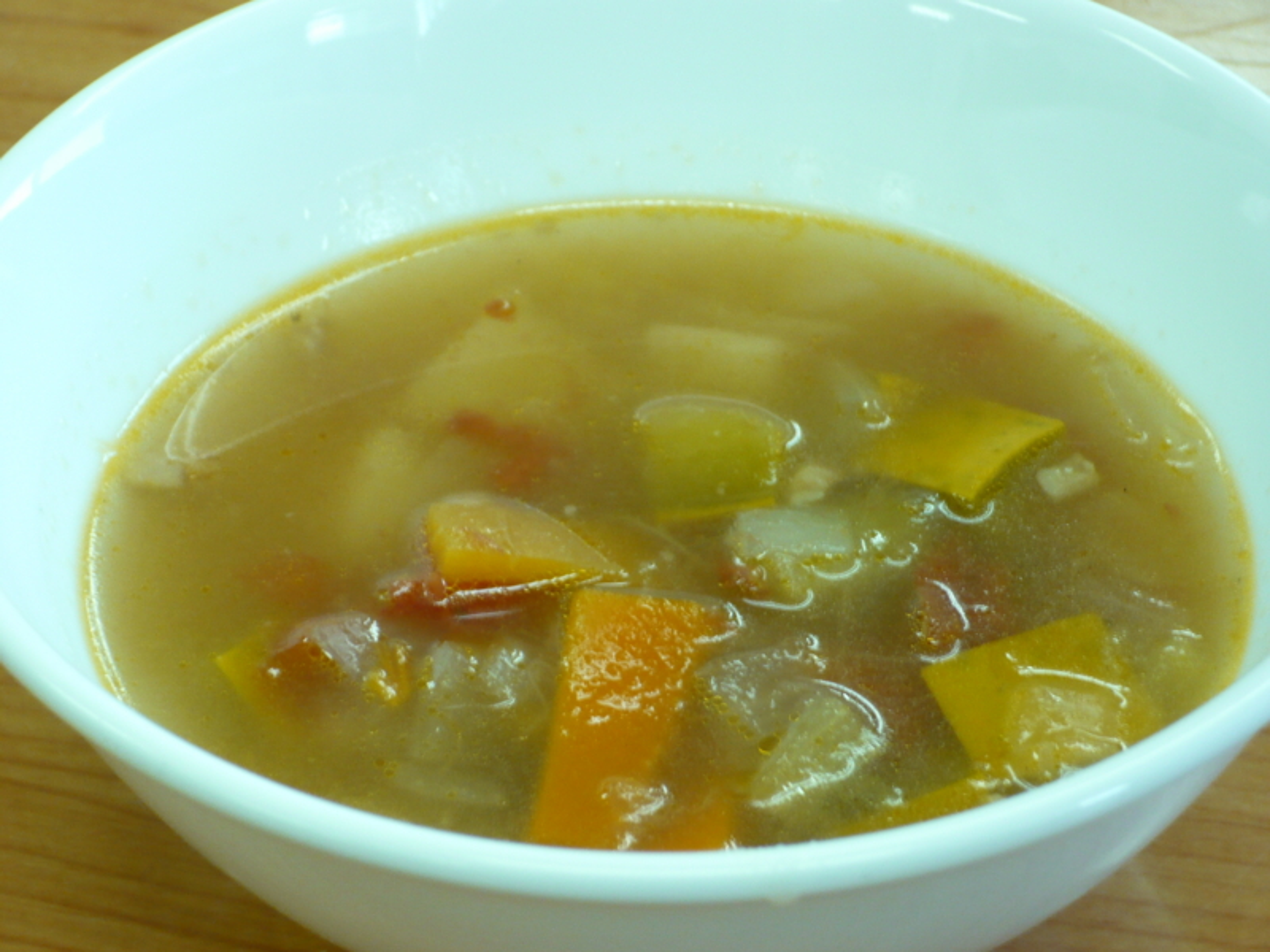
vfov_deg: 14.1
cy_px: 476
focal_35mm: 105
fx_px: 3852
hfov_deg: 18.7
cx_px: 635
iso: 200
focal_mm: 17.4
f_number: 5
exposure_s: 1/15
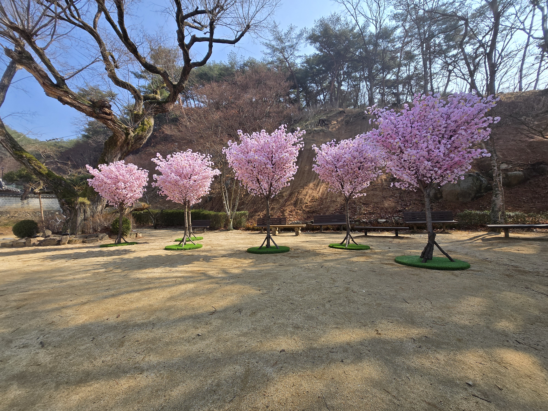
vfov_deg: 89.9
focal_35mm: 13
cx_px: 274
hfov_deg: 106.2
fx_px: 206
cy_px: 206
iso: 25
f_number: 2.2
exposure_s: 1/692
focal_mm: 1.7
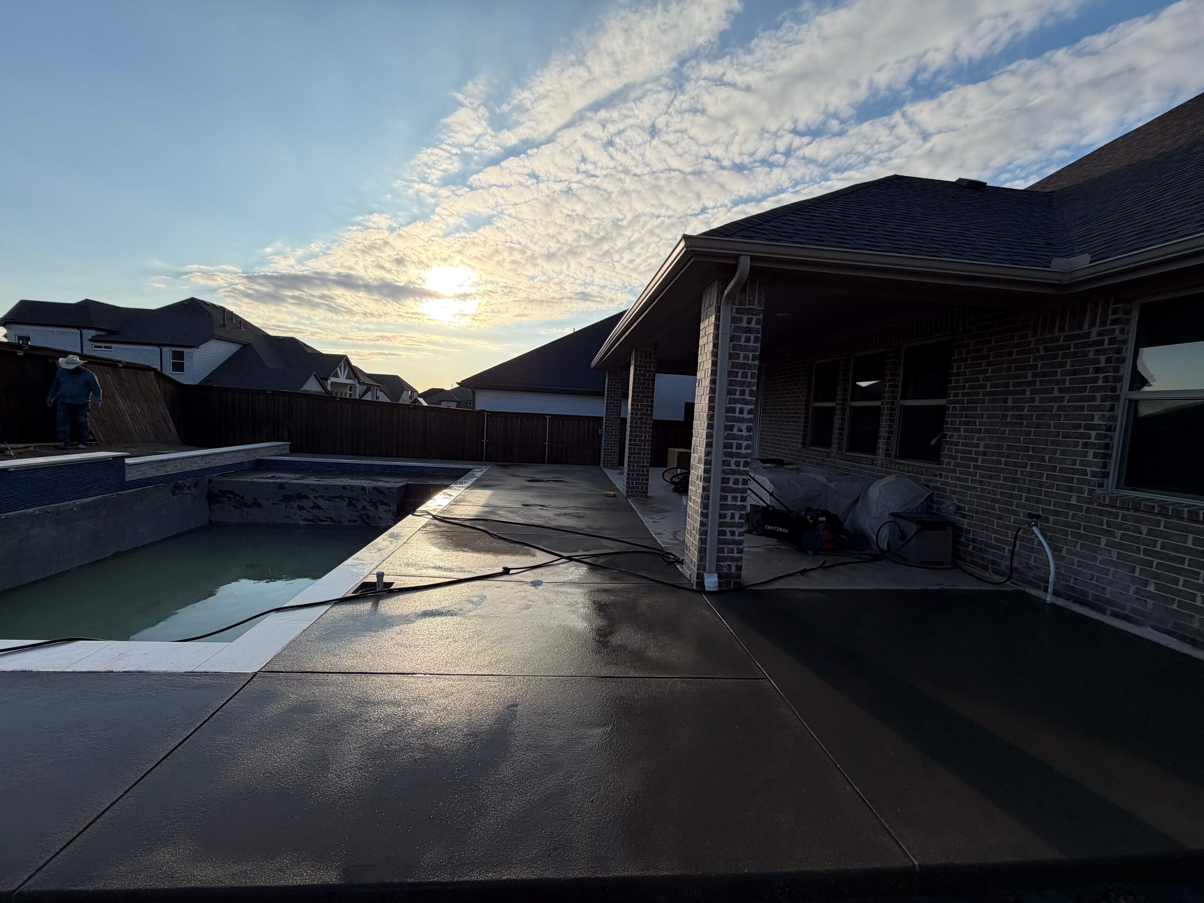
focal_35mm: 14
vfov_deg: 85.7
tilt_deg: -5.2
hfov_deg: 102.1
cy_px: 452
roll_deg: -1.8
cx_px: 602
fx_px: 487
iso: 25
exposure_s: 1/1068
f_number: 2.2
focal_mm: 2.22
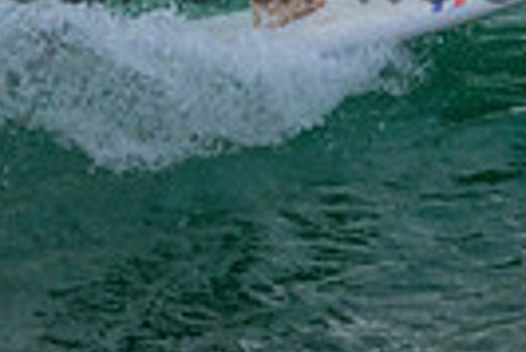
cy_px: -89
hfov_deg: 0.6
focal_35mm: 3496
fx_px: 51136
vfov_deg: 0.4
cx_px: 340
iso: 4000
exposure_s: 1/2000
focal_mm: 800
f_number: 11
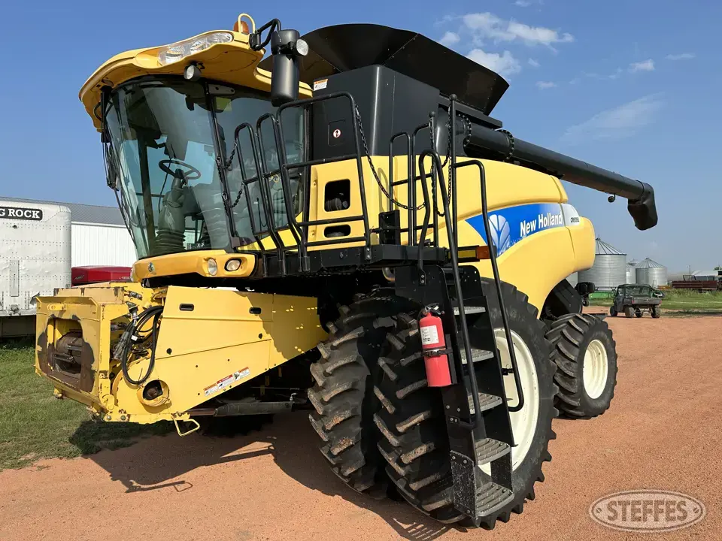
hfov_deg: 71.6
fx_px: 501
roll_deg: +1.5
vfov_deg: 56.8
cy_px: 270
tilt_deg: +2.5
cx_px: 361
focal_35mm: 24
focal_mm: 6.86
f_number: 1.78
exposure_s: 1/5263
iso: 80
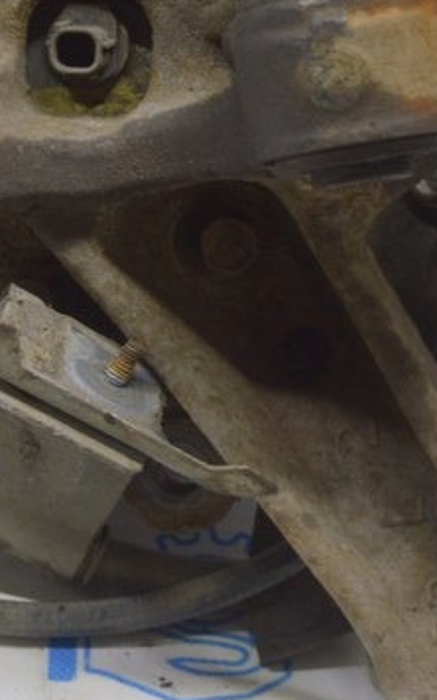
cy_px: 282
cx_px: 152
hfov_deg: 10.3
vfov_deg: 16.4
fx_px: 2433
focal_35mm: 127
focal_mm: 29
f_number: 5.6
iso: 400
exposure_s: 1/20
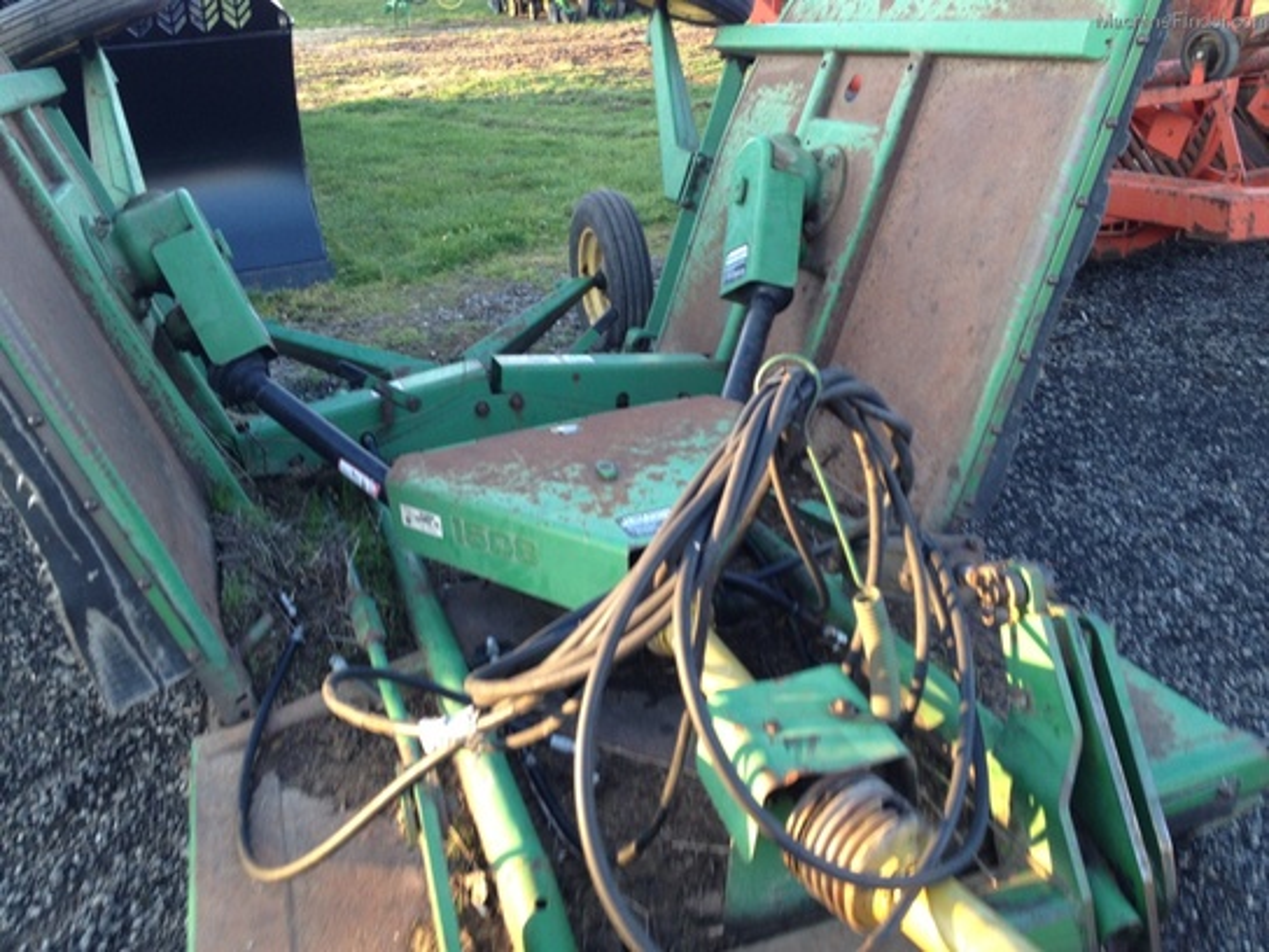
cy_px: 476
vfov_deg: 40.7
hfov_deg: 52.6
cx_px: 634
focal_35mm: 35
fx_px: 1283
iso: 50
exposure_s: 1/60
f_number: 2.4
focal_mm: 4.28
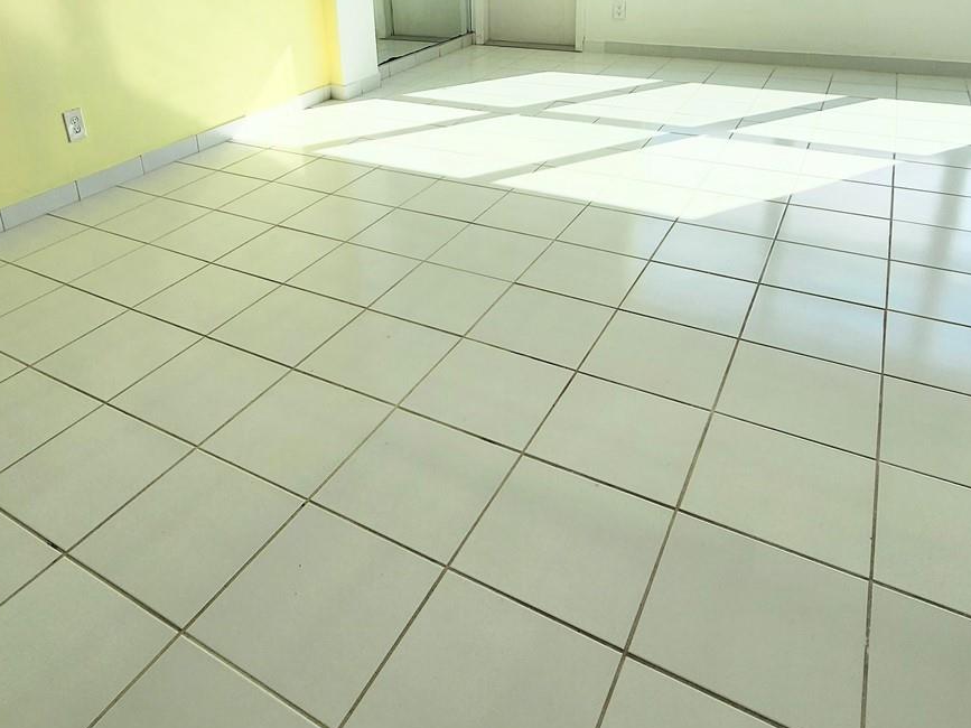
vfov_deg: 53.6
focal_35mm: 24
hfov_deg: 71.4
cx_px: 430
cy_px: 161
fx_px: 673
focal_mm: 2.2
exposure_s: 1/829
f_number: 2.2
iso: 50
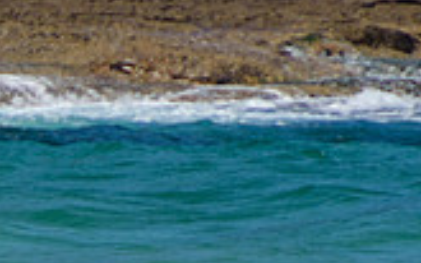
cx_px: -145
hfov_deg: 1.0
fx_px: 24648
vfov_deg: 0.6
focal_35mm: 2149
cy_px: 346
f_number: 5.6
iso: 250
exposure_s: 1/2000
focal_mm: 400
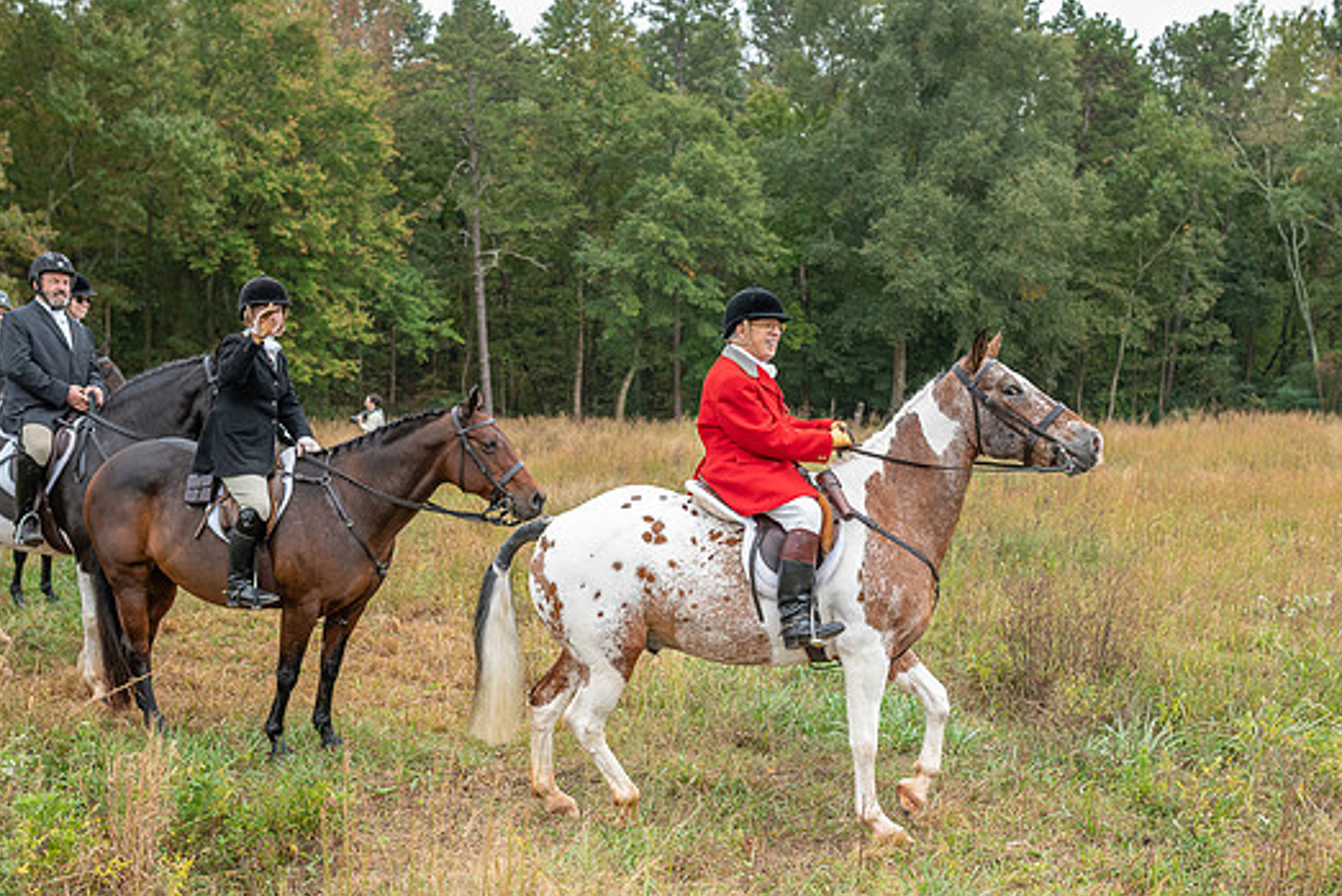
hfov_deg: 42.7
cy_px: 536
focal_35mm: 46
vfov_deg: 29.2
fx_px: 1715
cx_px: 702
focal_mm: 35
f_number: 3.5
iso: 560
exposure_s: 1/500
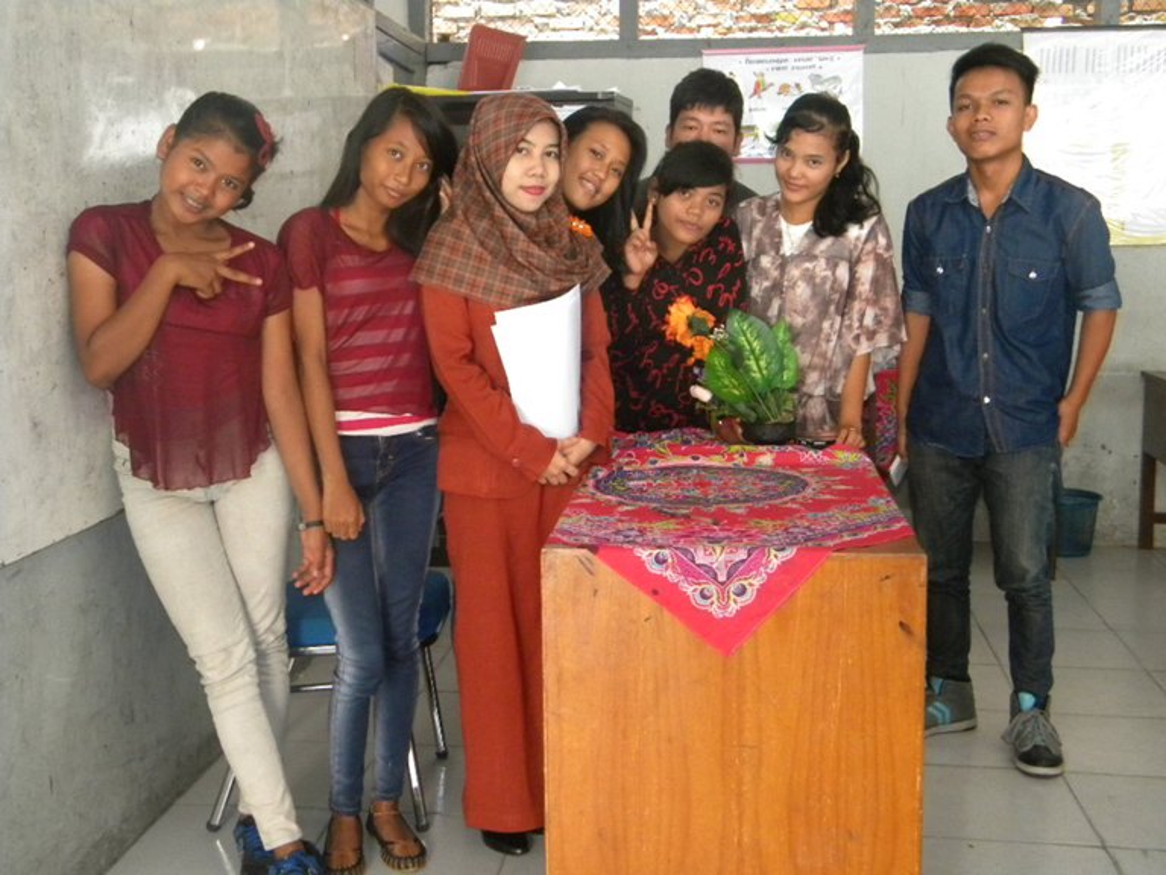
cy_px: 438
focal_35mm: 41
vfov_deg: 35.1
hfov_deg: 45.8
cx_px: 583
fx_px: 1381
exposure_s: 1/51.6
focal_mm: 7.3
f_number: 3.8
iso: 400
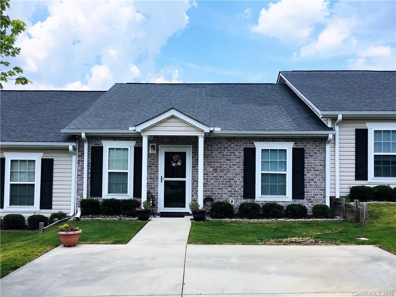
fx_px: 332
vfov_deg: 48.2
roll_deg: +0.0
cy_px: 148
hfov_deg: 61.7
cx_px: 198
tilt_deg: +2.6
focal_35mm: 29
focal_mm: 4.15
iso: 25
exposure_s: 1/1508
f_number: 2.2
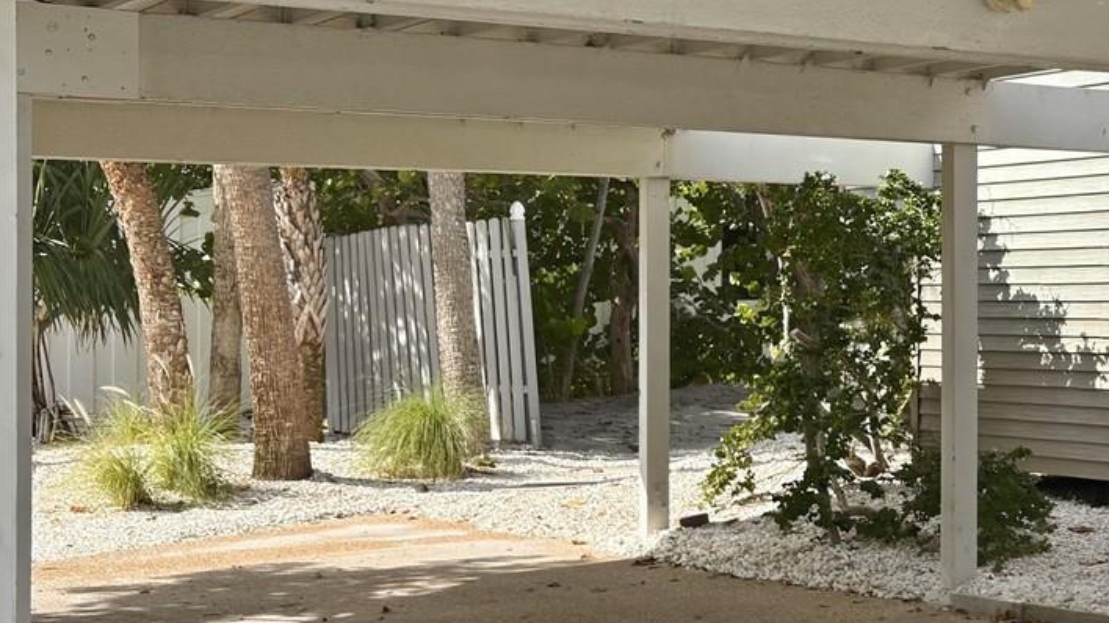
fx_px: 1882
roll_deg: -0.7
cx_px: 1057
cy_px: 324
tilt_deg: -0.8
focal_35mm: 64
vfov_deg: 18.8
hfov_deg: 30.9
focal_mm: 6
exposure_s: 1/2364
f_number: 1.6
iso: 50
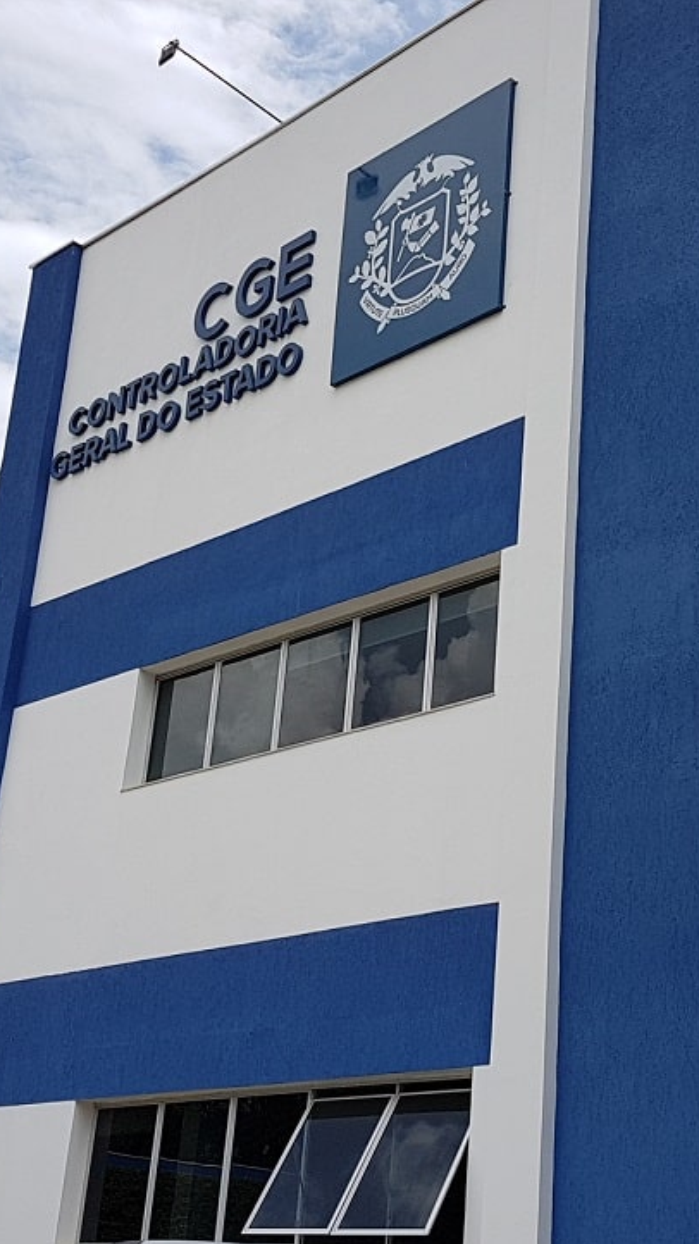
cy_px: 624
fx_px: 1252
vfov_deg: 52.8
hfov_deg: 31.0
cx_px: 453
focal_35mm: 38
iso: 40
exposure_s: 1/2608
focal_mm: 4.2
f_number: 1.7
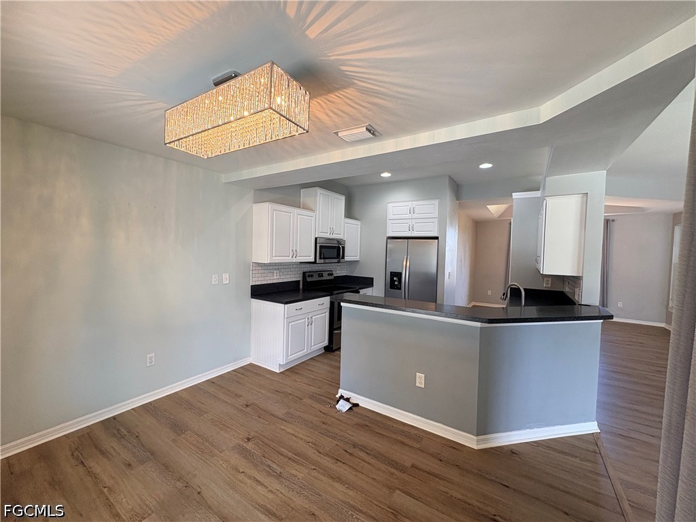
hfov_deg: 102.1
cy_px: 261
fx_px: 281
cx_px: 348
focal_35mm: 14
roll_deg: -1.0
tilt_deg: -1.5
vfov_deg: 85.7
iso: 160
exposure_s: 1/120
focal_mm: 2.22
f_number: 2.2
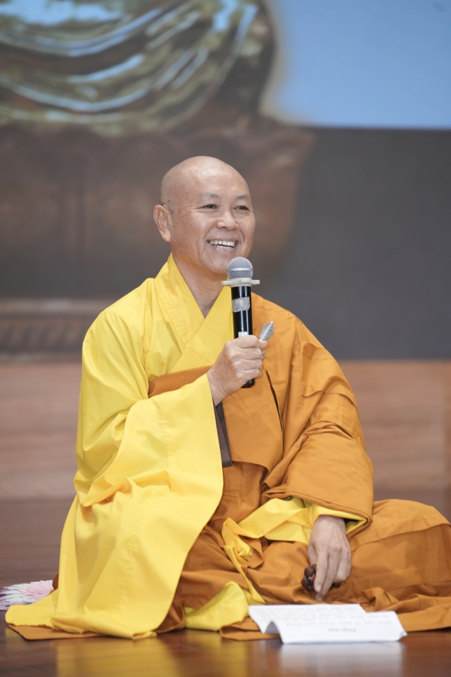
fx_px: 2819
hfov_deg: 9.1
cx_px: 226
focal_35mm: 150
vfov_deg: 13.7
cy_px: 338
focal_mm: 150
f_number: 2.8
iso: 1000
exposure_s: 1/125
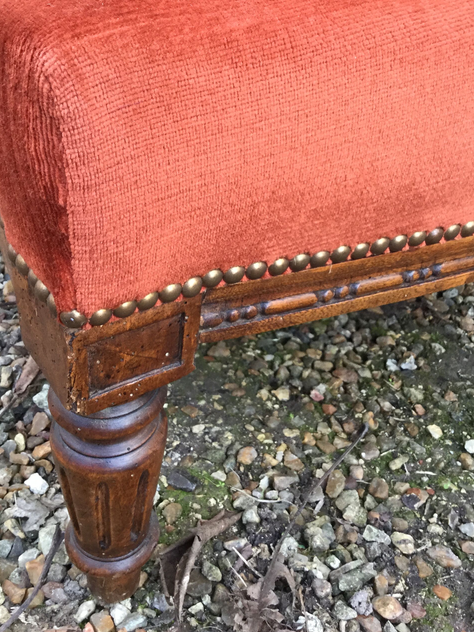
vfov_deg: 46.4
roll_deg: +1.5
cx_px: 225
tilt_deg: -31.1
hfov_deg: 35.9
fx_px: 730
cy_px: 242
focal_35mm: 40
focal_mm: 3.3
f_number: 2.4
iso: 100
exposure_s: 1/33
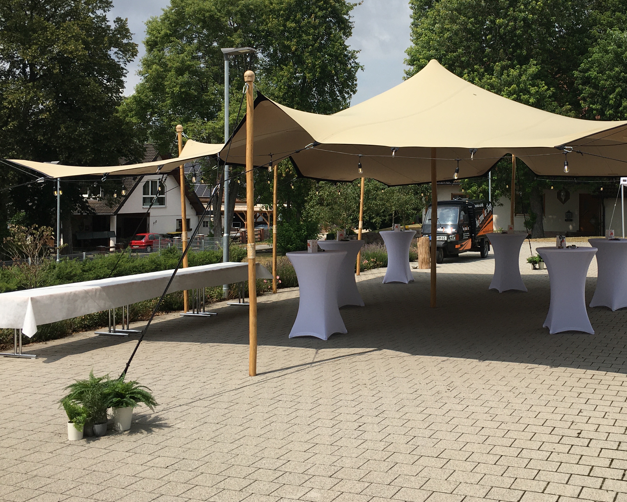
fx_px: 779
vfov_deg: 35.5
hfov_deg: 43.5
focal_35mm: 42
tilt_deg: +0.0
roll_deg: -0.4
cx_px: 392
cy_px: 188
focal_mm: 4.15
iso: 25
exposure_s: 1/2198
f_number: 2.2
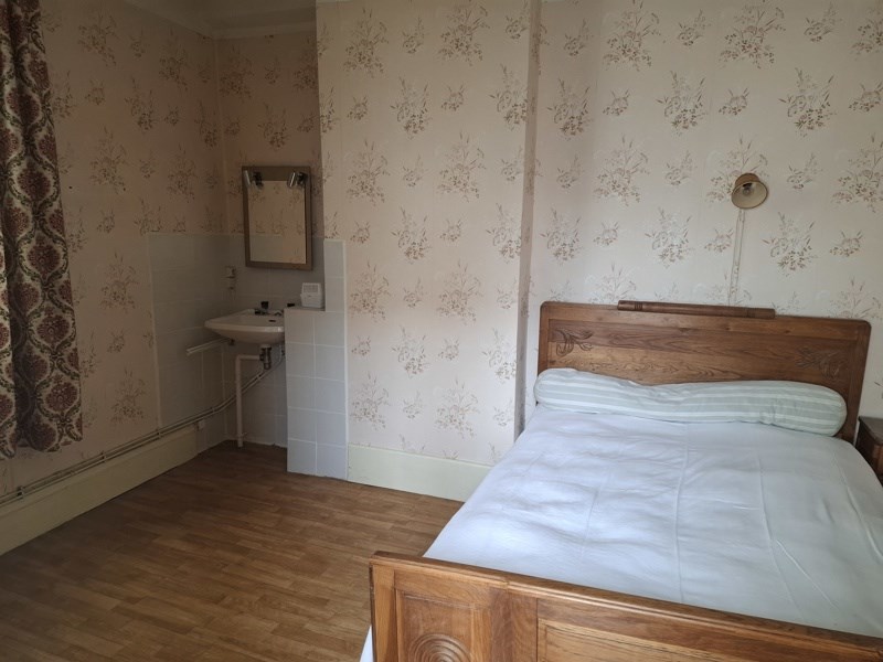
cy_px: 331
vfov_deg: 58.9
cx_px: 442
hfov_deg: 73.9
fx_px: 587
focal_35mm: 23
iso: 200
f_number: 1.8
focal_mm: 5.54
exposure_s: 1/50
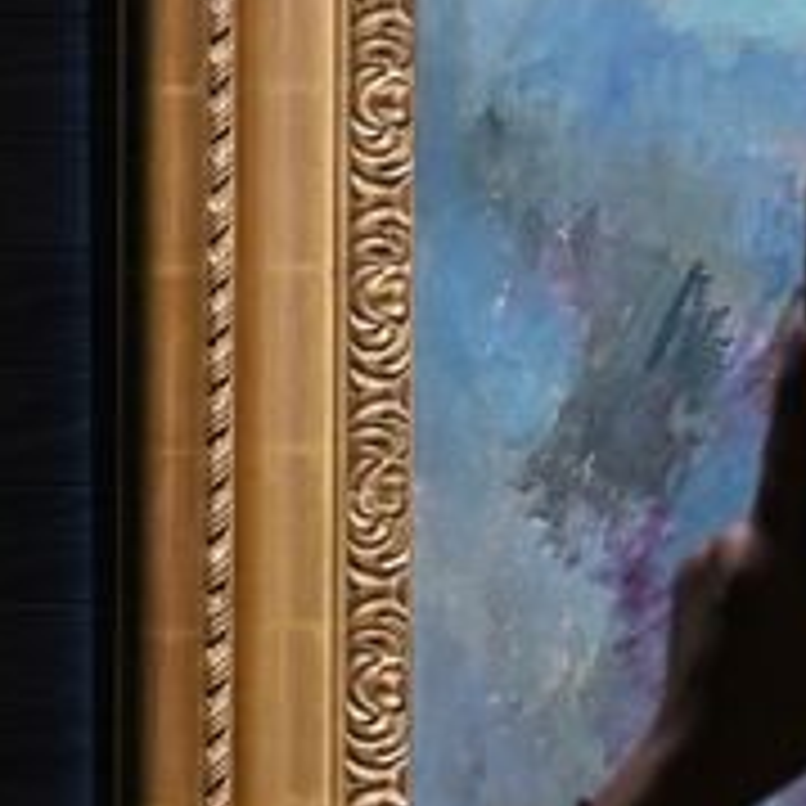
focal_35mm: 346
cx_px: 1135
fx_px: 9115
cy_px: 583
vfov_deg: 5.1
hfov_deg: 5.0
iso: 1250
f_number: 4
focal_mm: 71
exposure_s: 1/50
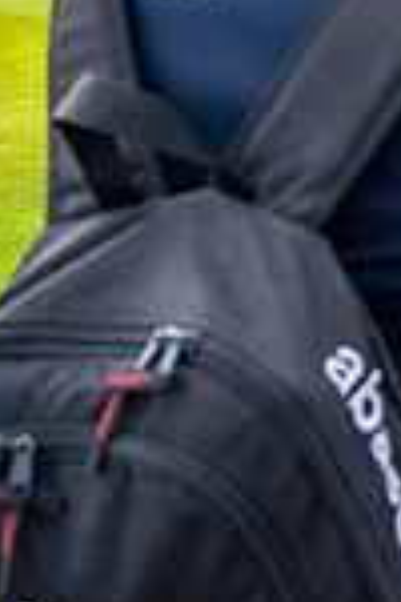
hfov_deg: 8.2
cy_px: -106
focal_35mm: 147
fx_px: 2456
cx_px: 1115
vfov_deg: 13.6
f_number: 5
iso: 500
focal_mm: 38
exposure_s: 1/400
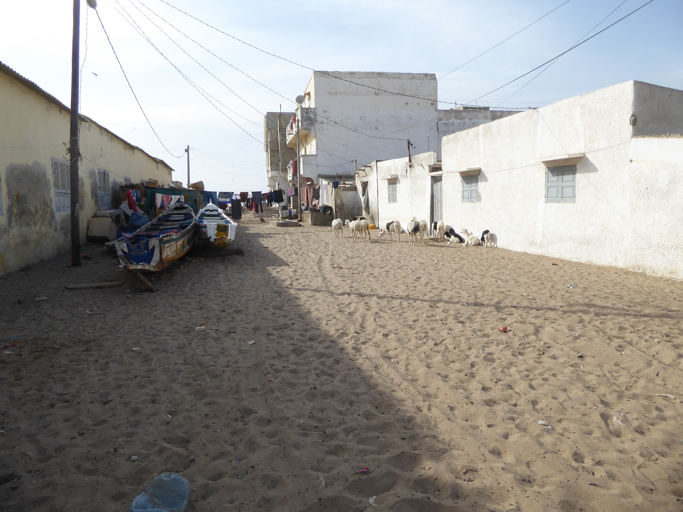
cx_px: 342
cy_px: 256
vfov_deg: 54.9
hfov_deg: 69.4
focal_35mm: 25
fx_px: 493
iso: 80
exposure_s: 1/800
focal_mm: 4.3
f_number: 3.3
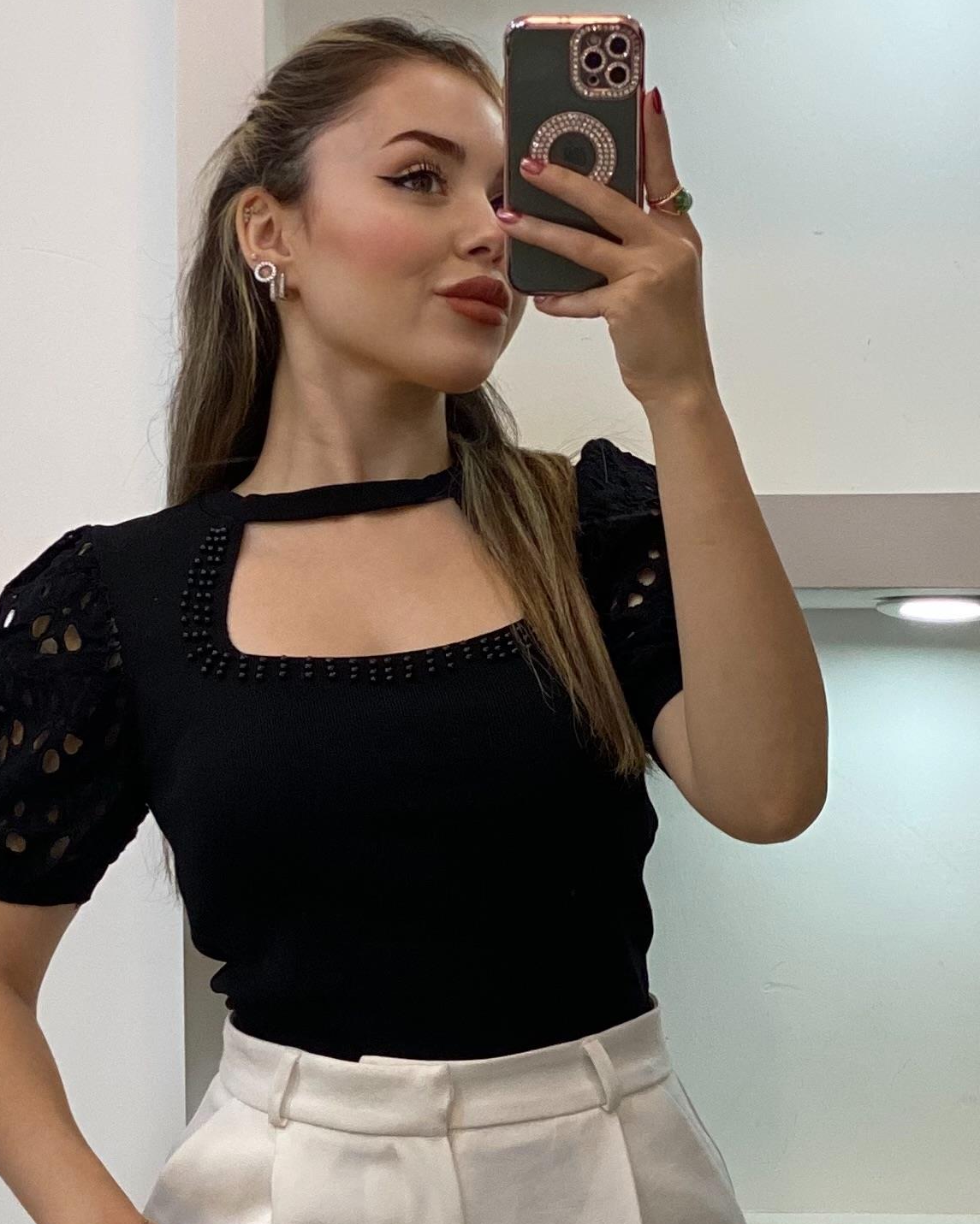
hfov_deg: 10.8
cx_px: 275
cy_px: 1332
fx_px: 5184
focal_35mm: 143
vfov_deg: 13.2
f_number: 2
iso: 64
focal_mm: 6
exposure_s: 1/100
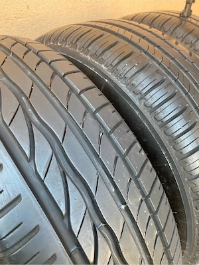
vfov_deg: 67.3
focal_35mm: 26
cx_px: 100
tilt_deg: -41.1
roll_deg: -10.9
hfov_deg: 53.1
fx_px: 199
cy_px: 132
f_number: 1.8
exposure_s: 1/60
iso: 160
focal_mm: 4.25
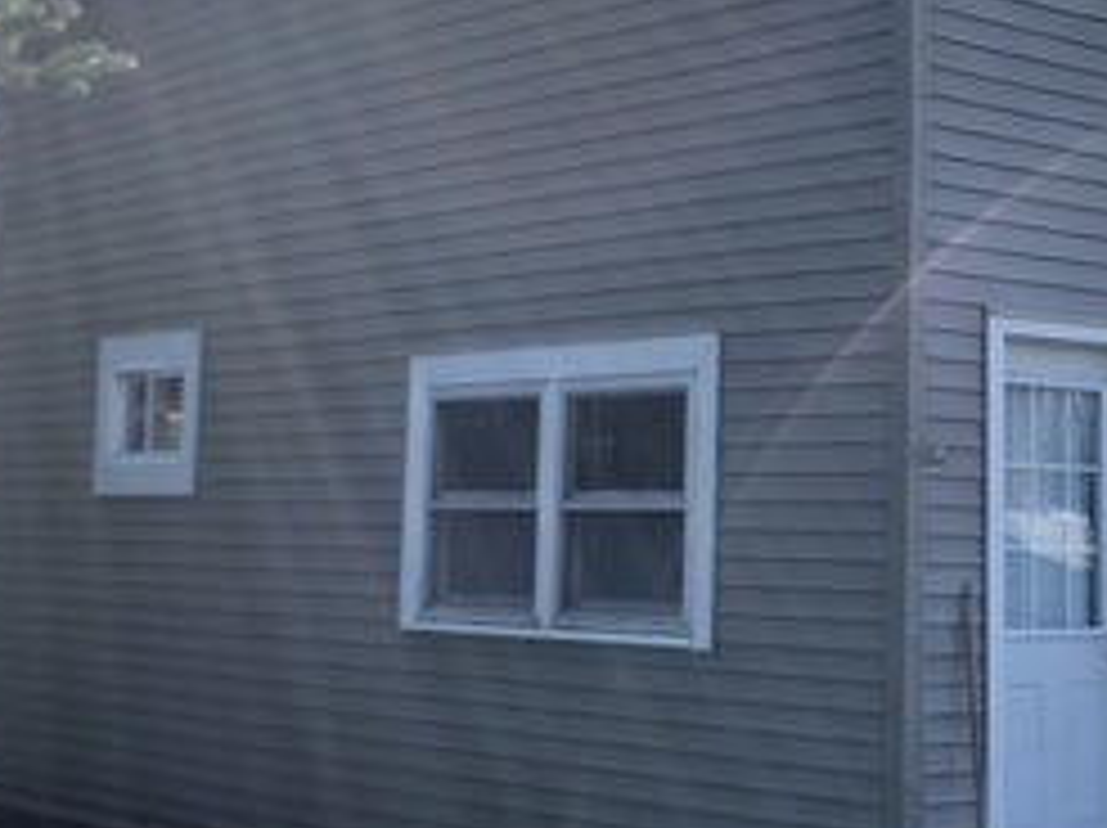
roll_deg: -0.7
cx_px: 1001
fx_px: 2428
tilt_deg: +2.8
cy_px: 400
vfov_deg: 19.4
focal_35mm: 76
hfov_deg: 24.9
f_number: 1.8
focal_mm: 4
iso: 20
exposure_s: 1/444
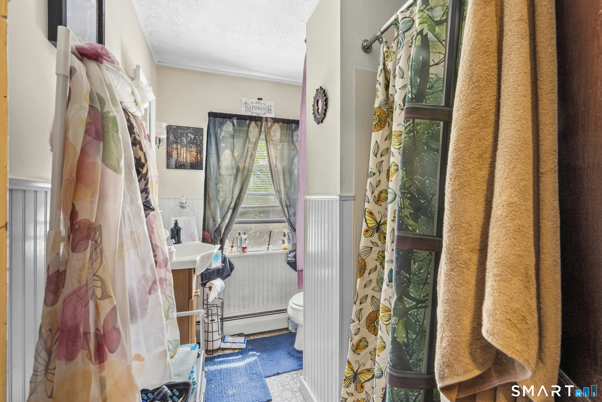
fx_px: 268
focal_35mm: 16
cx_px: 301
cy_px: 201
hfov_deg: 96.7
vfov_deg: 73.8
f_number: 9
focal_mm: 16
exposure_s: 1/2
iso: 320
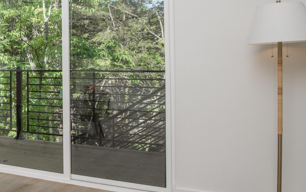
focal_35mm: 49
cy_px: 59
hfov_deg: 27.9
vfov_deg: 26.2
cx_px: -151
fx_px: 409
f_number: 9
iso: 400
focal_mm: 16
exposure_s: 1/250
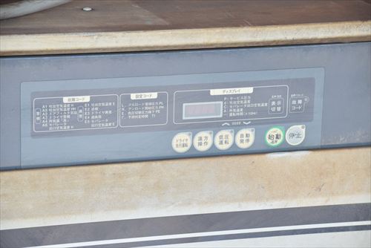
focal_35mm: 120
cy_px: 124
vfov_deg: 11.4
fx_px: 1237
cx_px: 186
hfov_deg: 17.1
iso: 1250
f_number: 6.3
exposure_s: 1/1250
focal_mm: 80
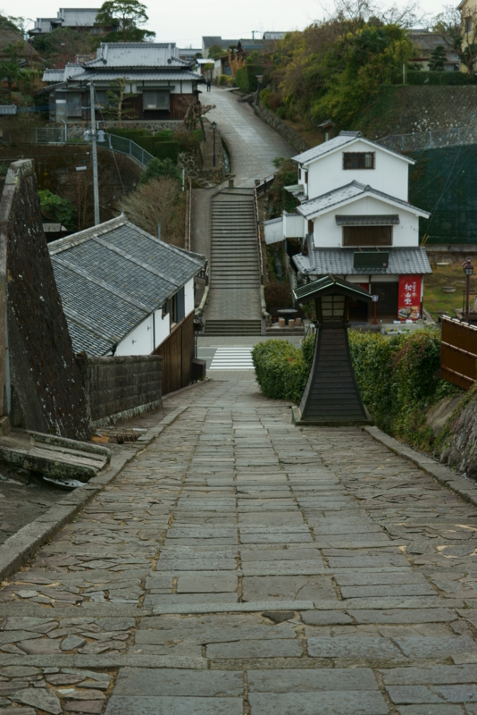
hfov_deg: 21.6
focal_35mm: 63
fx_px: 1251
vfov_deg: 31.9
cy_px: 358
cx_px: 238
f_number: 6.7
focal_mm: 63
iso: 100
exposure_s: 1/125
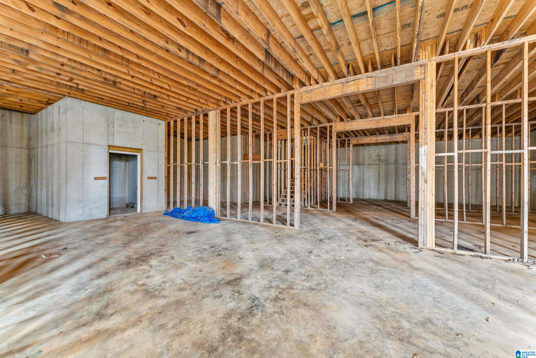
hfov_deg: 104.3
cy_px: 179
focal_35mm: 14
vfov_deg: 81.2
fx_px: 208
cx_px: 268
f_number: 11
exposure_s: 1.3
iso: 640
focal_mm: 14
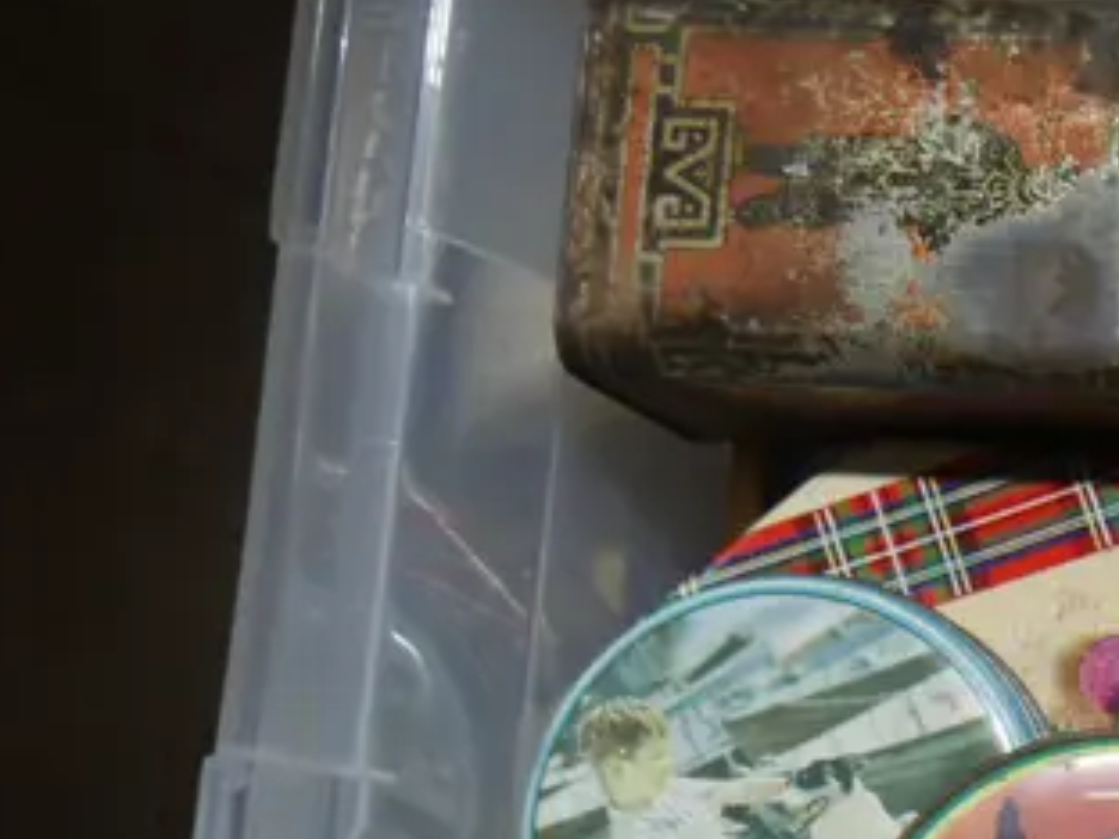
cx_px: 1768
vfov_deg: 13.9
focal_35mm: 105
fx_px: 3394
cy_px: 782
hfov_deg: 16.7
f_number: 3.6
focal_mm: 16
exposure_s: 1/60
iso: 250
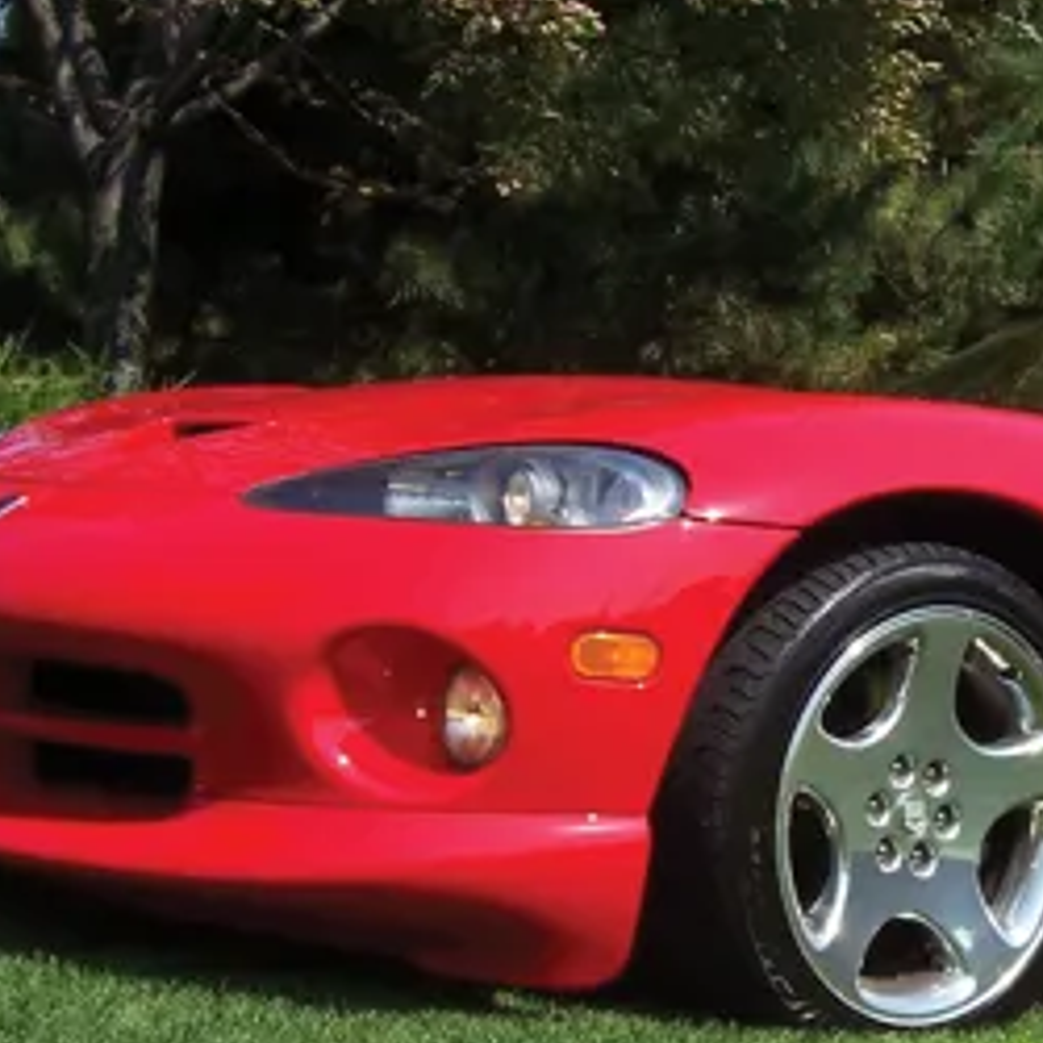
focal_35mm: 82
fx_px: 2795
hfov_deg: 20.9
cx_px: 853
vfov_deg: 20.9
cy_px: 845
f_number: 5.6
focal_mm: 5.6
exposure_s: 1/500
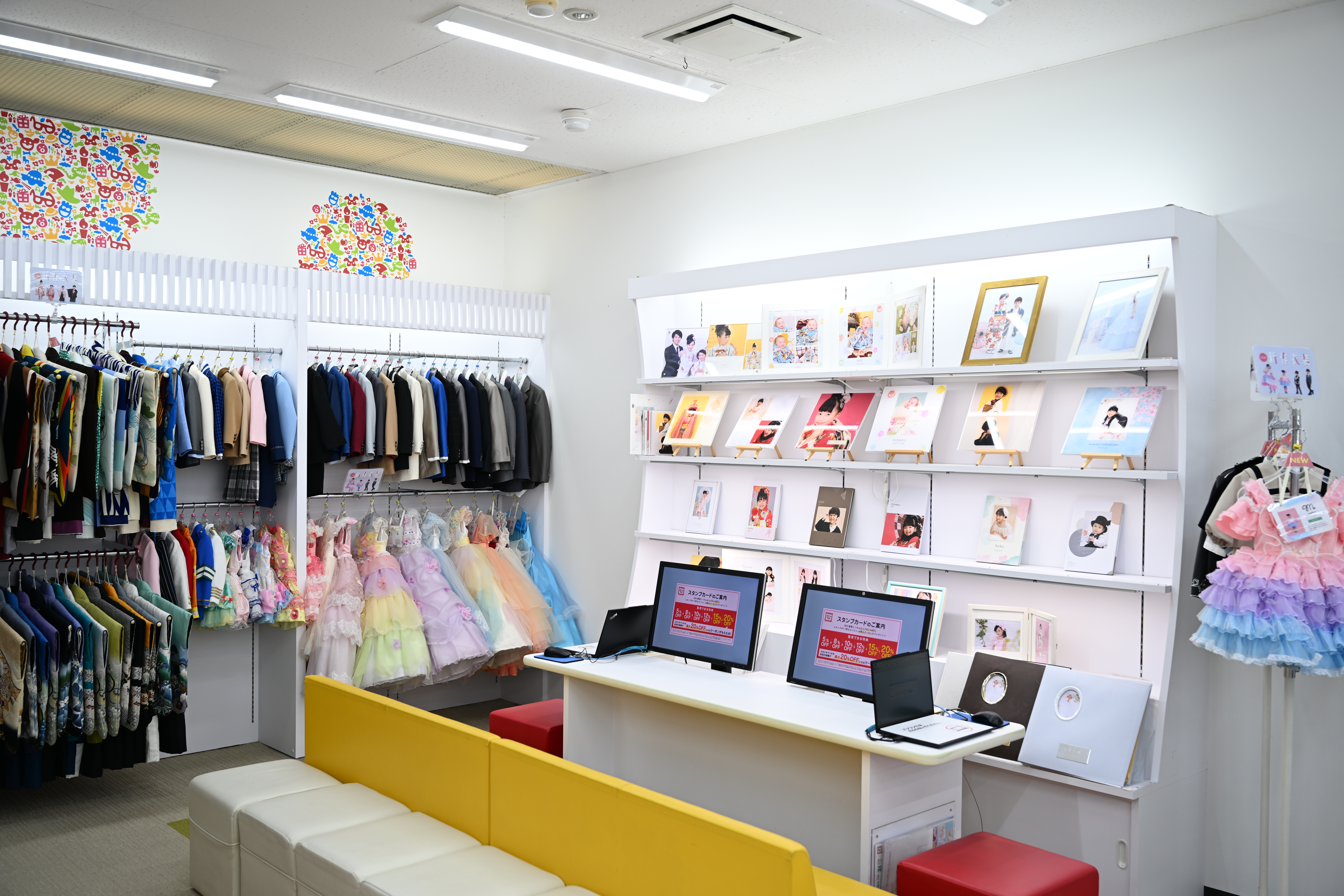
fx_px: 1176
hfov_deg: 59.5
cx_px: 672
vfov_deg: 41.7
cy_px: 448
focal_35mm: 32
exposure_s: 1/40
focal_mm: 31.5
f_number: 3.5
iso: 80
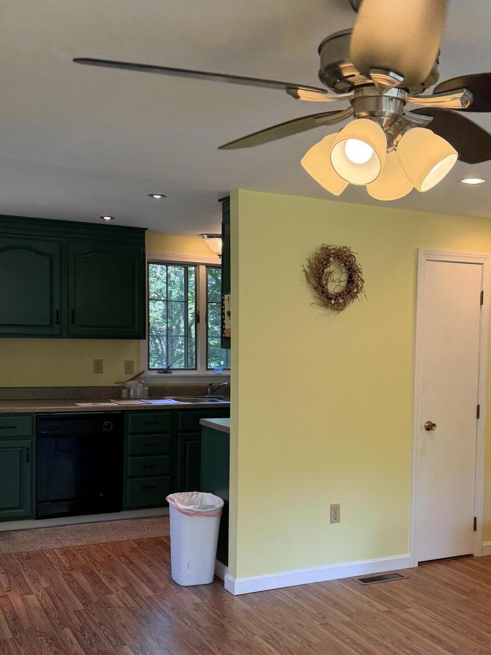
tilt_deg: -2.8
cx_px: 378
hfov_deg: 33.5
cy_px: 397
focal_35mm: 42
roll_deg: -3.8
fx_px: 794
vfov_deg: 44.5
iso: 200
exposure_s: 1/210
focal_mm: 6.76
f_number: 1.78
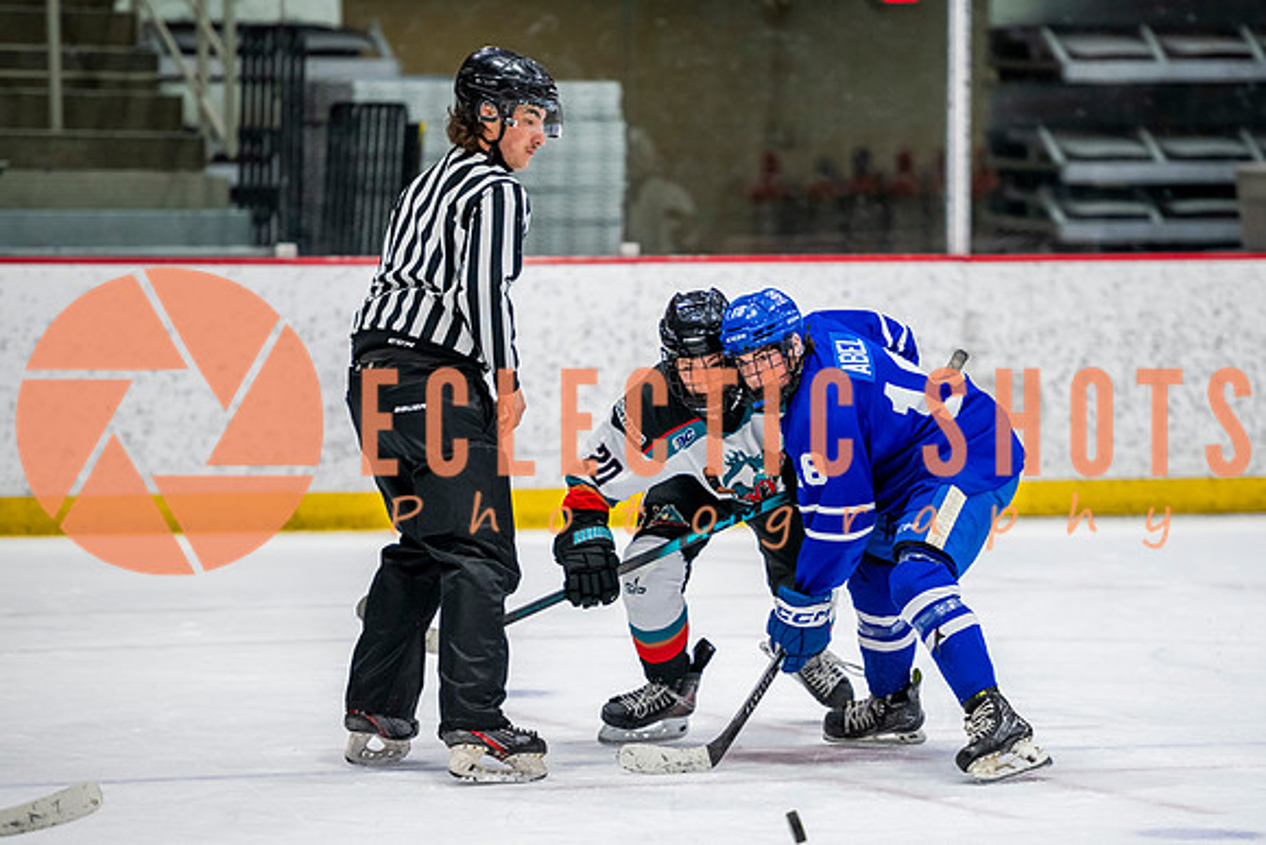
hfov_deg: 8.9
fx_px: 8127
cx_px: 742
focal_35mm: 231
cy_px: 472
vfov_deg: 5.9
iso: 1600
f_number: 3.2
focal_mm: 185
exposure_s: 1/800
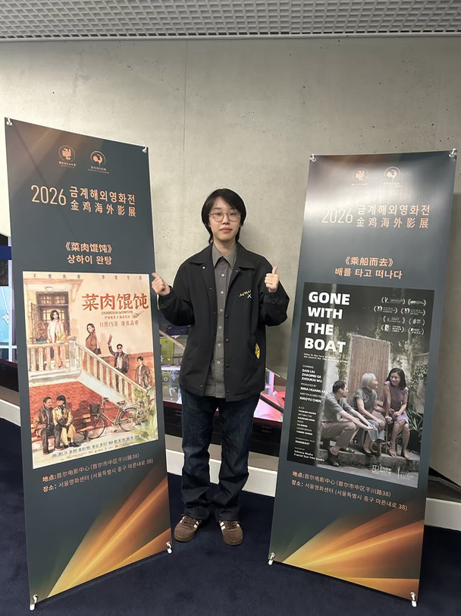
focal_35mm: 26
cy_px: 308
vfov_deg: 67.3
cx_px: 230
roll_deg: -2.9
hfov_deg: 53.0
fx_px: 462
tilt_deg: -6.1
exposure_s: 1/60
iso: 320
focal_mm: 5.7
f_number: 1.5
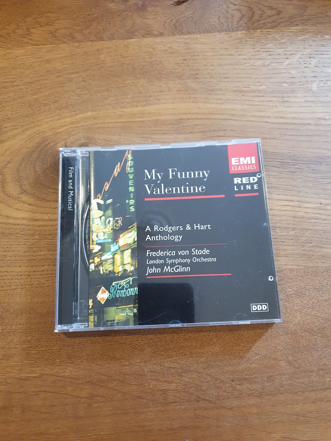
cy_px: 220
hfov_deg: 53.1
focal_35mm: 26
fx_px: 331
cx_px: 166
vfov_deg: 67.3
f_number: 1.5
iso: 400
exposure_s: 1/50
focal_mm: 4.32
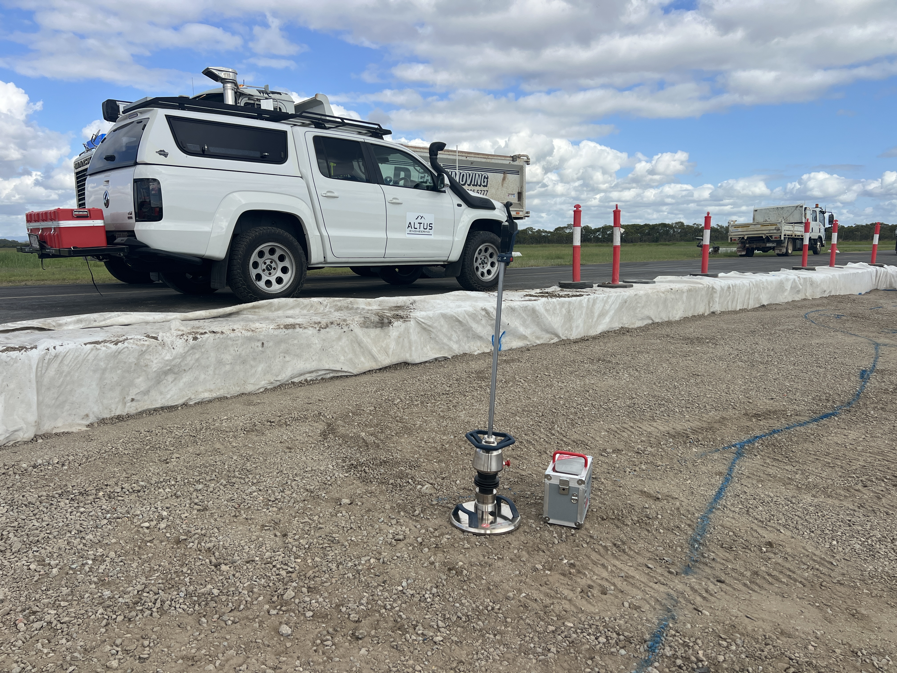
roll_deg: +0.3
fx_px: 674
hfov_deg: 67.3
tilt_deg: -7.7
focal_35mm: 26
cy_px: 336
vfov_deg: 53.1
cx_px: 448
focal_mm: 5.7
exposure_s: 1/4274
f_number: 1.5
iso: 50
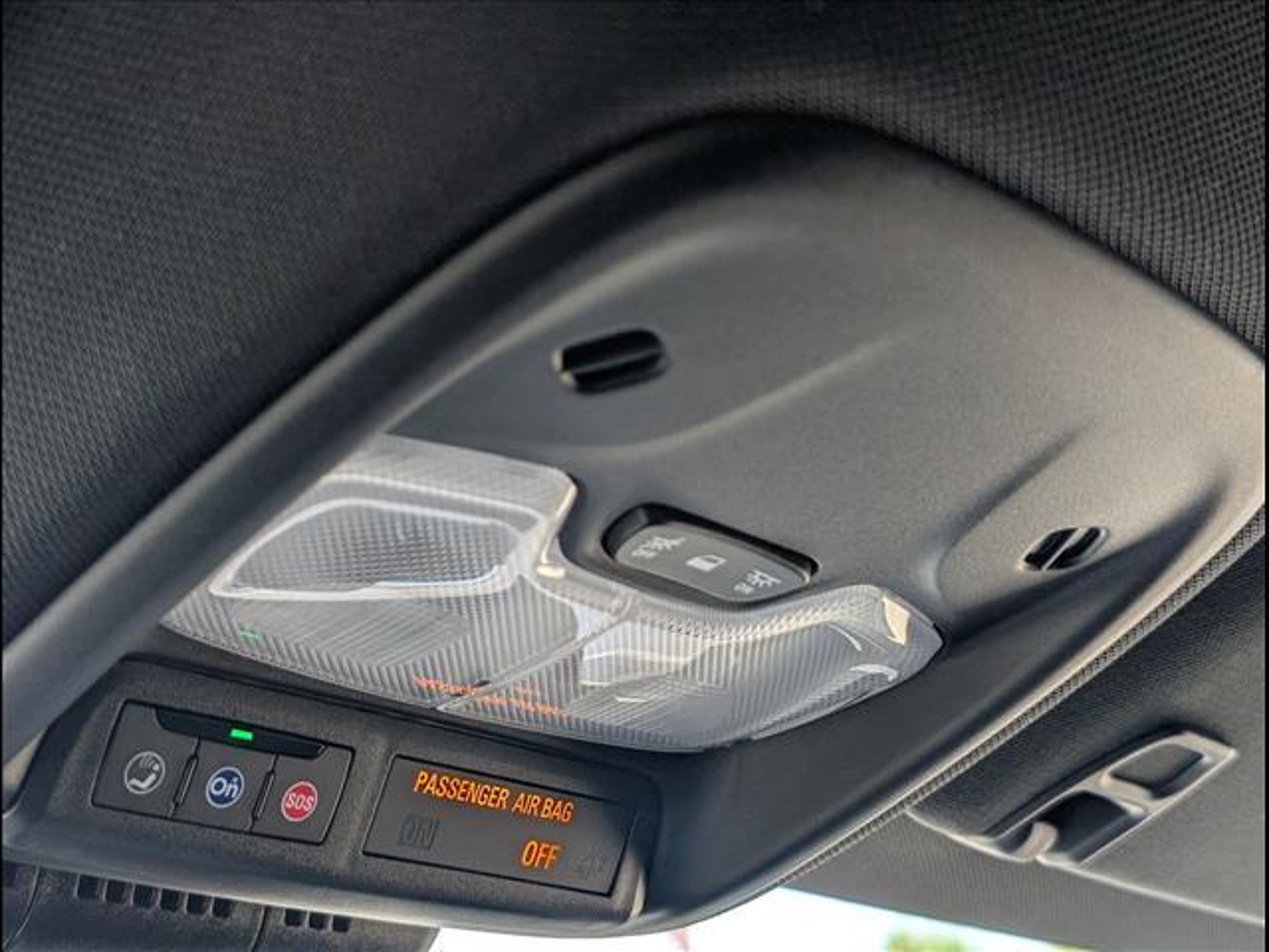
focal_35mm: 49
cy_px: 476
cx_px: 634
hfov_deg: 38.9
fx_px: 1796
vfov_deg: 29.7
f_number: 1.68
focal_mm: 6.9
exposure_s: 1/185
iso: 50
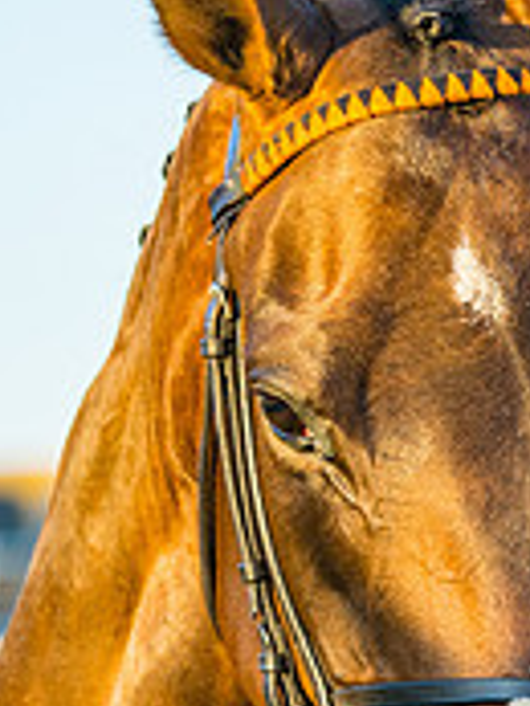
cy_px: 710
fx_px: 7789
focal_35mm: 382
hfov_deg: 3.9
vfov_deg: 5.2
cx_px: 883
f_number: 4
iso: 400
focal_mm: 102
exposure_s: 1/640
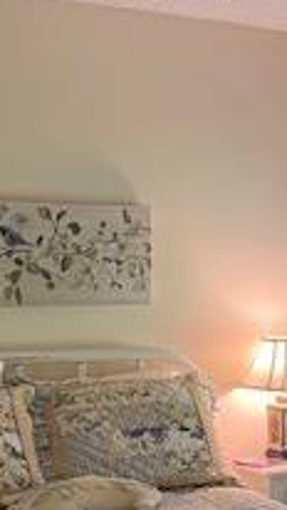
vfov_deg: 23.9
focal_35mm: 88
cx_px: 569
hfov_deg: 12.2
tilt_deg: -6.8
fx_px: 1190
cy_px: 399
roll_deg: -0.9
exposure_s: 1/60
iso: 200
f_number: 1.8
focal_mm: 4.25
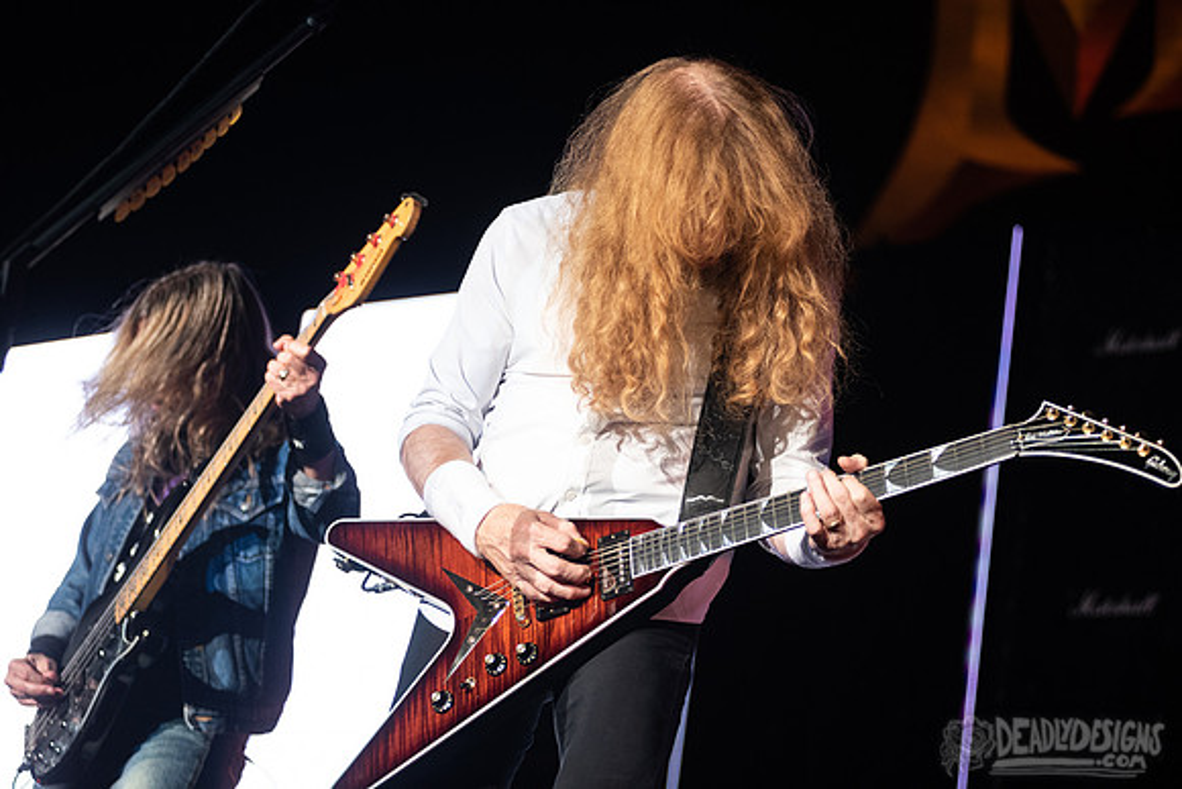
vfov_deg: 14.9
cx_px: 552
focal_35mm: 92
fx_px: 3008
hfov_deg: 22.2
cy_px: 369
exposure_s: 1/400
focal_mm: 86
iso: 2000
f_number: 3.2
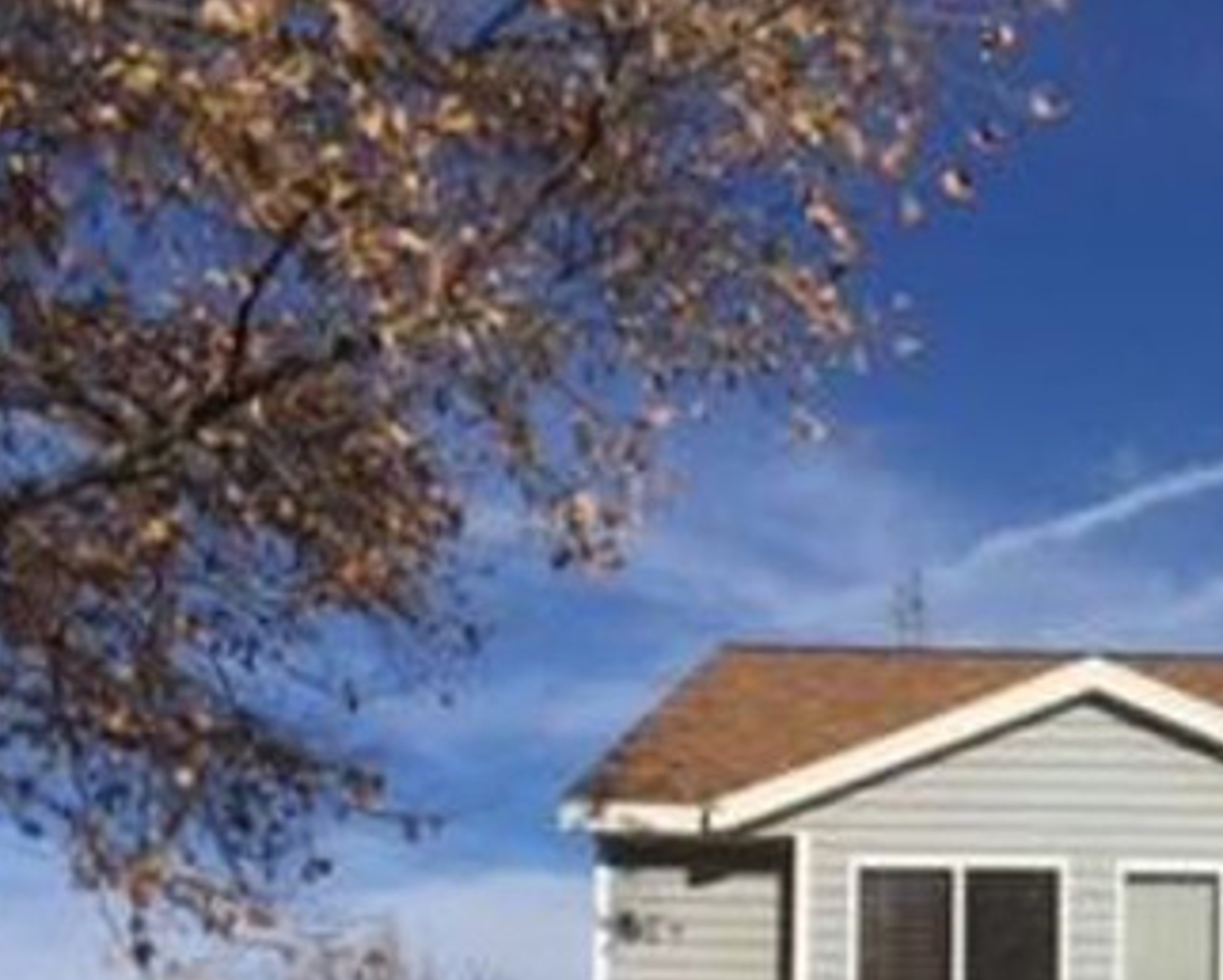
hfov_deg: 20.2
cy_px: 1200
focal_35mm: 90
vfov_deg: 16.3
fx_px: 3260
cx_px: 1371
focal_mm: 4.15
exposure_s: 1/4950
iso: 32
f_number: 2.2
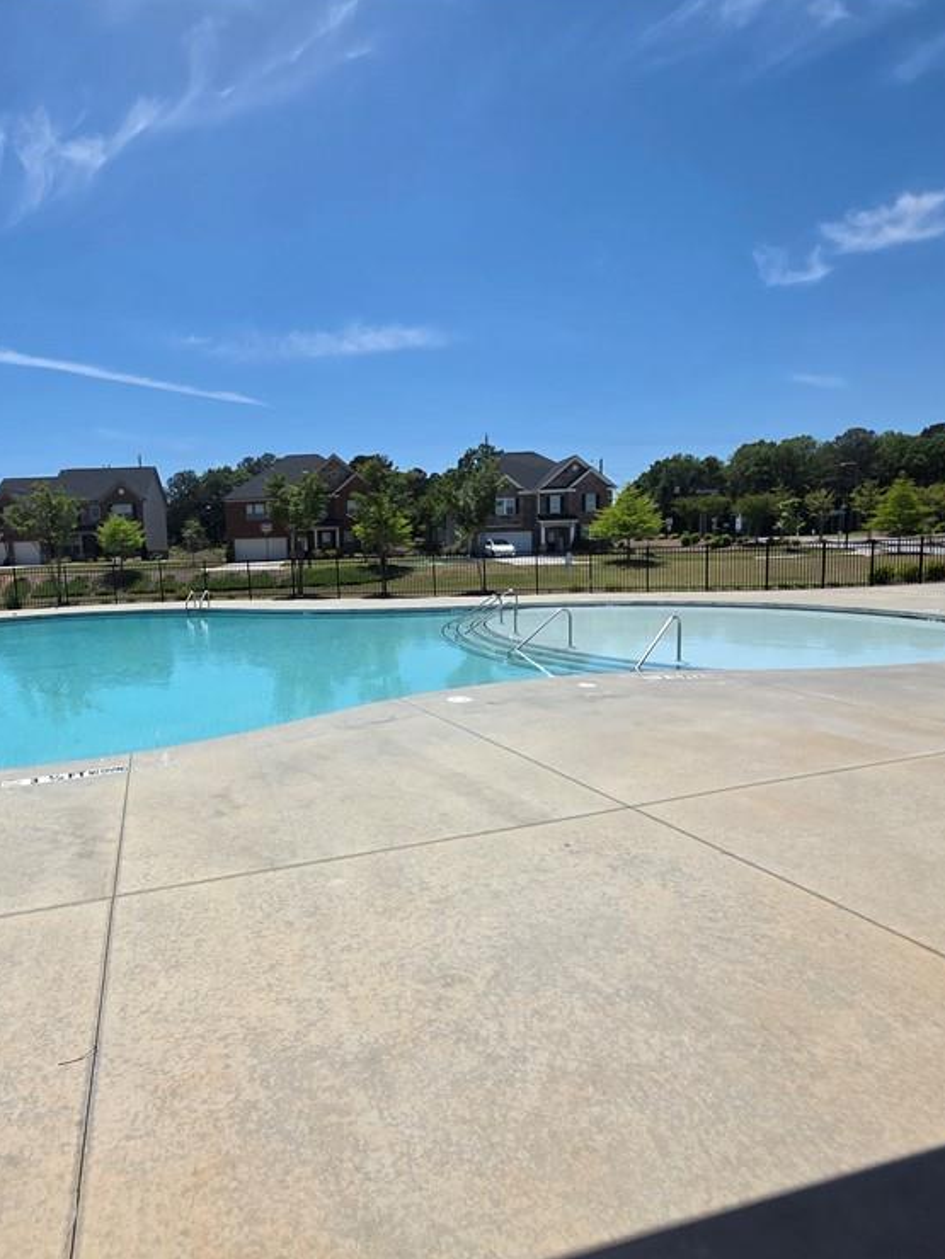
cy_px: 636
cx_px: 317
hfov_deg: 69.6
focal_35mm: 18
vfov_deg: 87.8
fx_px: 655
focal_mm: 2.2
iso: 40
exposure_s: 1/4217
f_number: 1.9
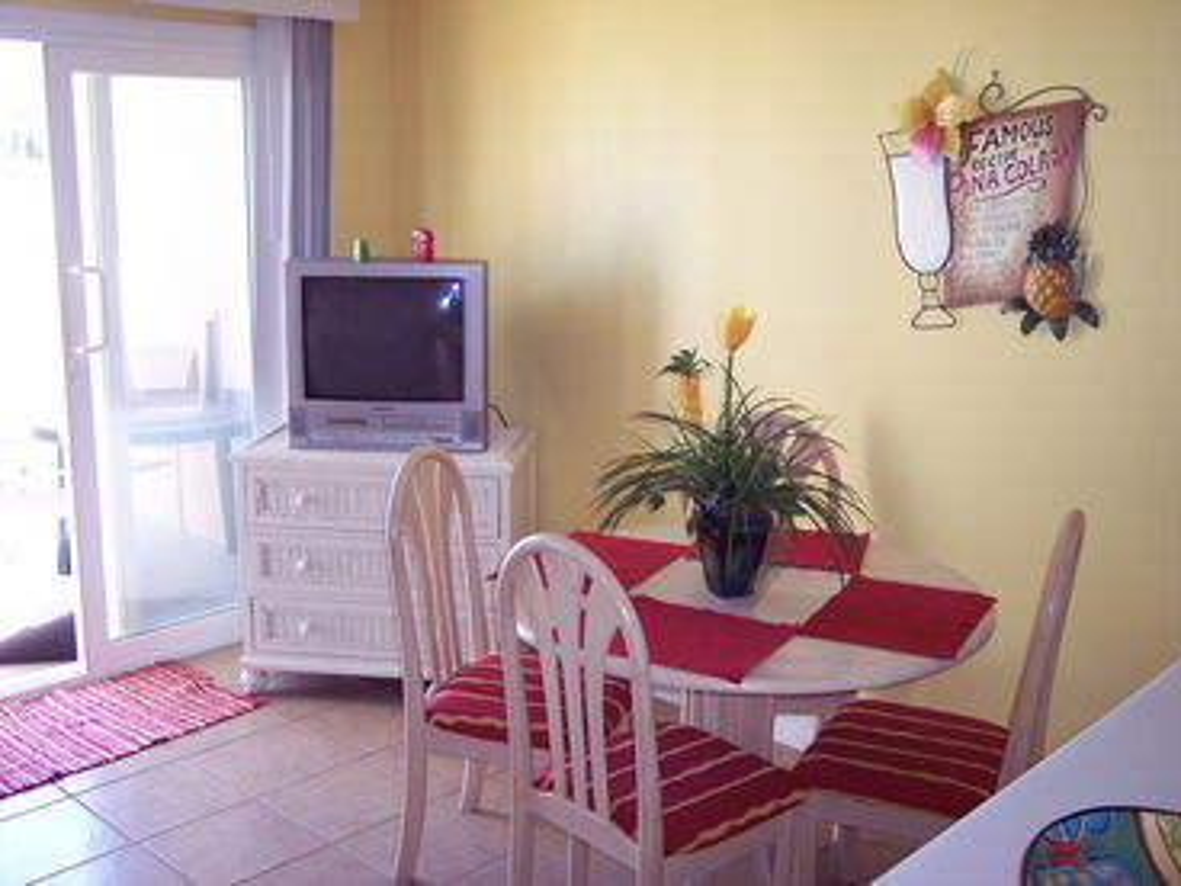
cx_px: 590
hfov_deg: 47.9
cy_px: 443
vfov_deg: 36.8
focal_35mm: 39
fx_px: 1331
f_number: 2.8
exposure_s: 1/60
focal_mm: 8
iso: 140
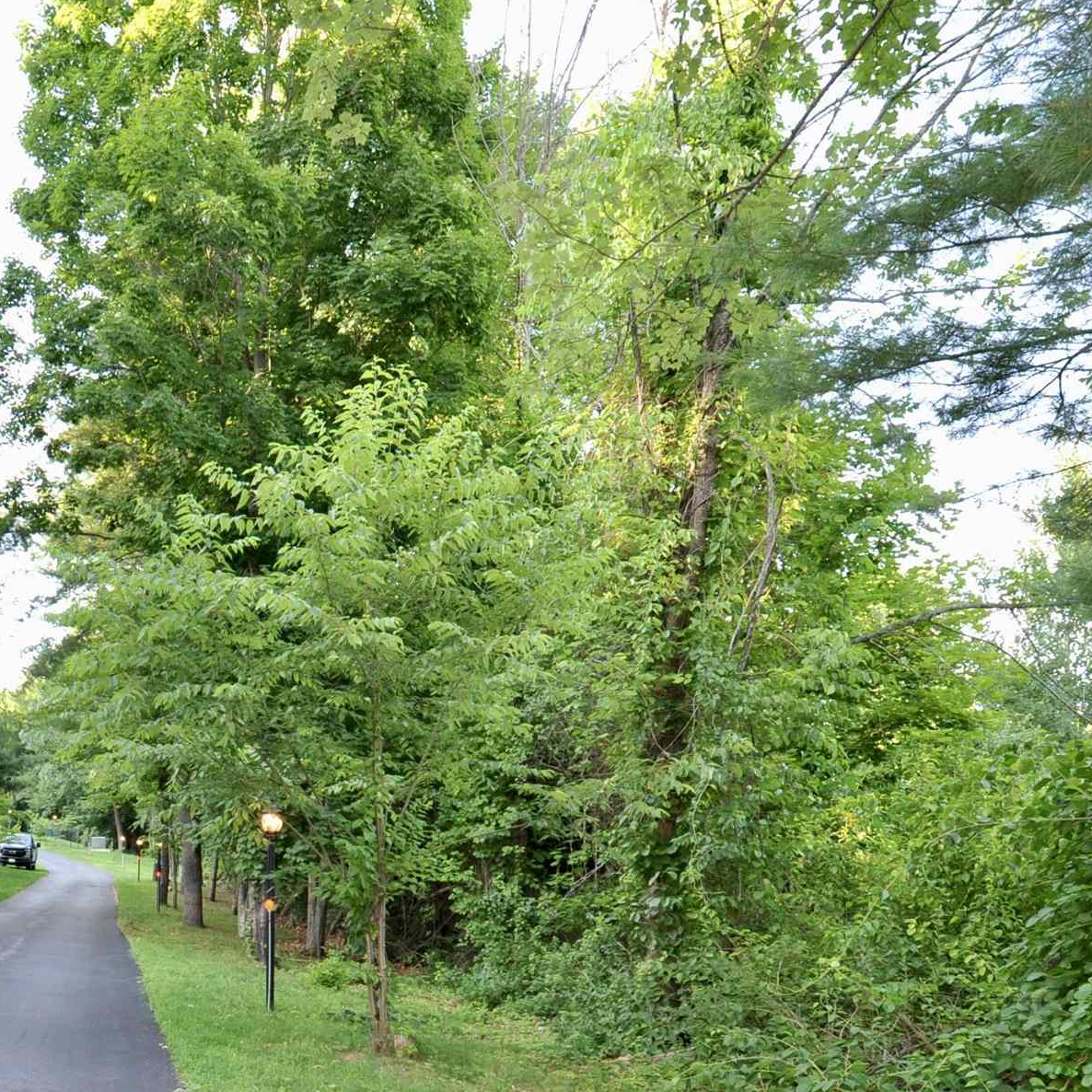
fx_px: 1178
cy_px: 886
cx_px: 33
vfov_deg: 46.9
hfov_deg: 43.6
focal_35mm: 33
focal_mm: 15
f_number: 8
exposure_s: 1/60
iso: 900
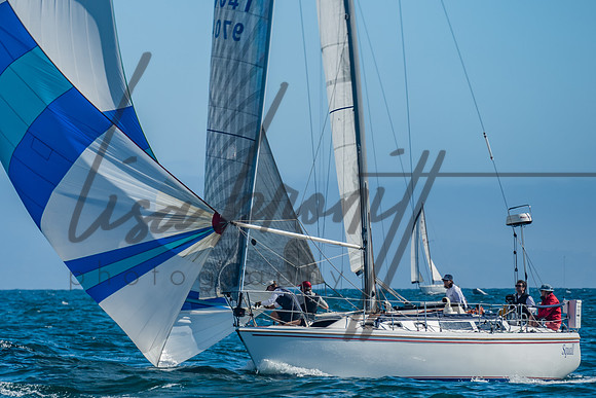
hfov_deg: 5.6
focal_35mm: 368
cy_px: 214
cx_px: 174
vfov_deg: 3.7
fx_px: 6097
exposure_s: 1/400
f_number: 6.3
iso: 160
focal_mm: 200
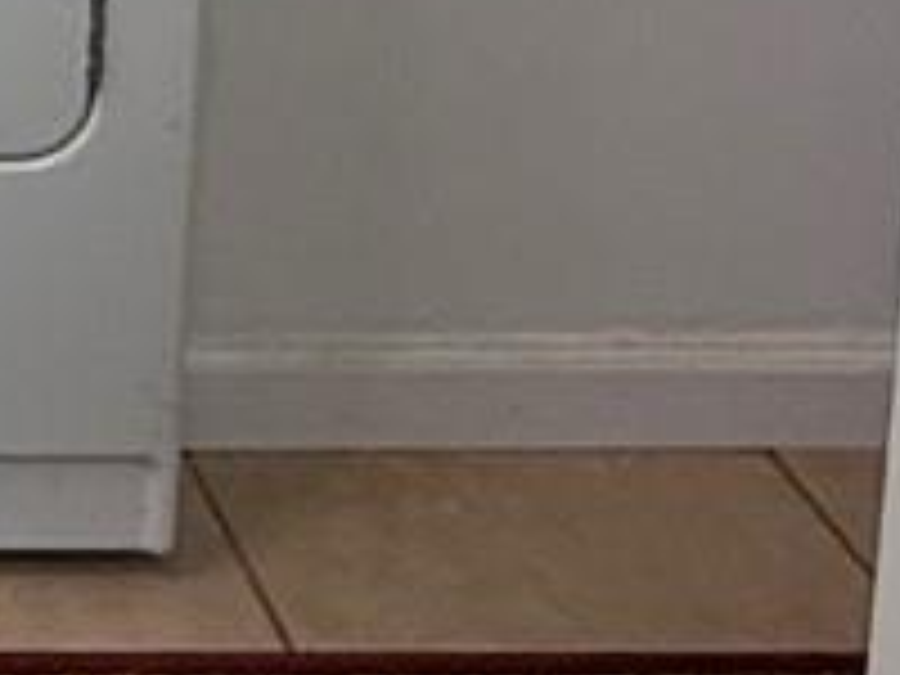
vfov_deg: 10.4
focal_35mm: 112
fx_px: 2912
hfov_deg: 14.7
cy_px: -1179
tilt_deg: -8.0
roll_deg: -0.5
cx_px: -846
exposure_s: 1/120
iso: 125
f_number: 2.2
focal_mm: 2.22
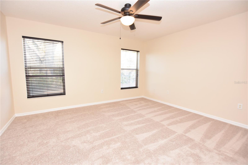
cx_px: 124
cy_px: 82
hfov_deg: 100.4
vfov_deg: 77.3
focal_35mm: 15
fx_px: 103
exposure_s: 1/60
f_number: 4
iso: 280
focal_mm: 10
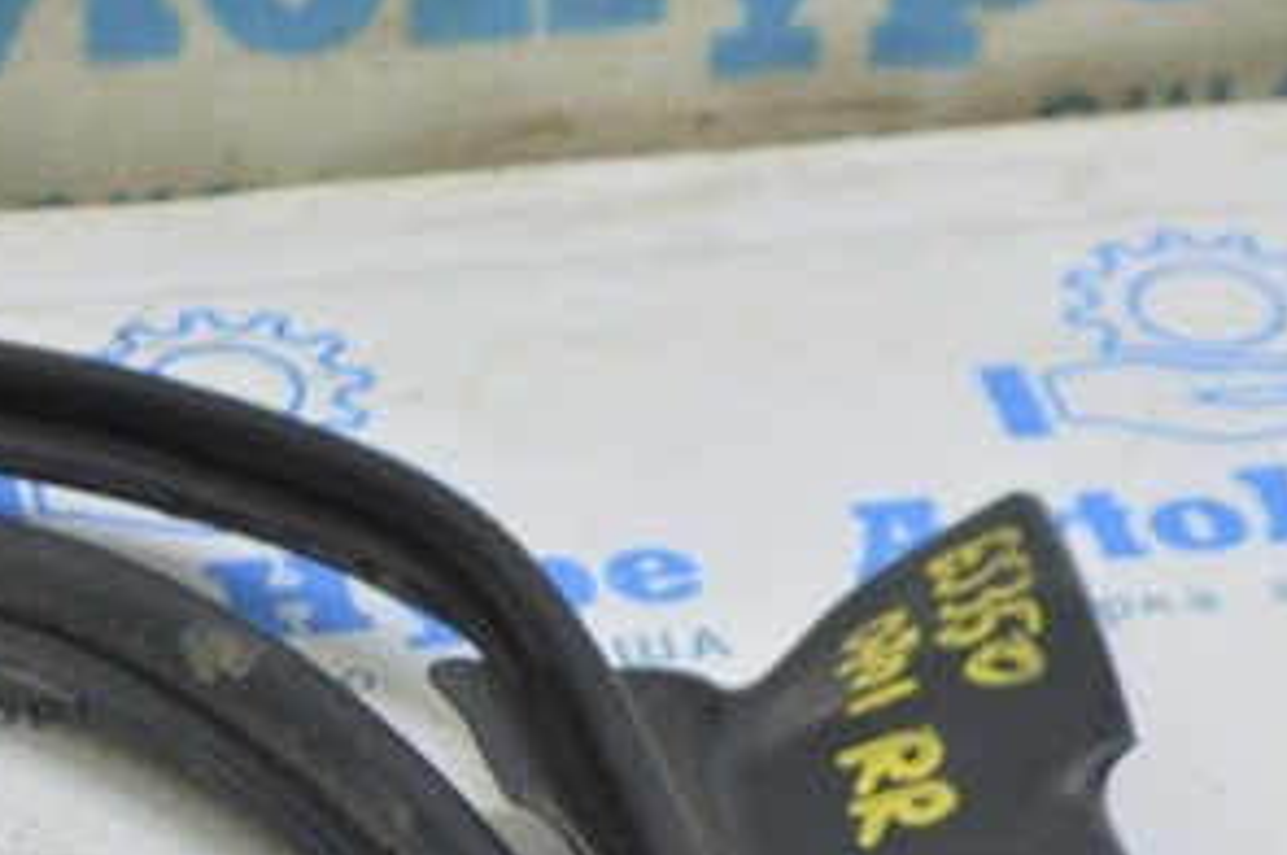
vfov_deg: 7.6
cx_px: 947
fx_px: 6395
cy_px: 883
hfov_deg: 11.5
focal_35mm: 179
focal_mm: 55
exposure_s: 1/20
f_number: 5.6
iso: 400
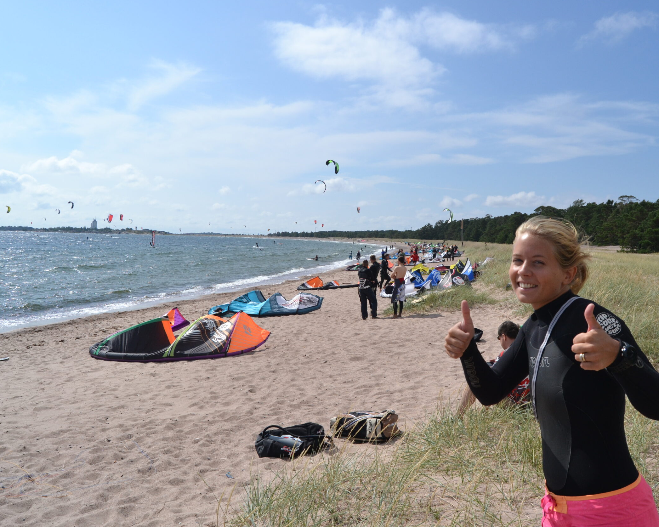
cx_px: 361
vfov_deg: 47.1
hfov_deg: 57.1
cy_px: 262
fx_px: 605
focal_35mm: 31
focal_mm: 18
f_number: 7.1
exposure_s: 1/2000
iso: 400
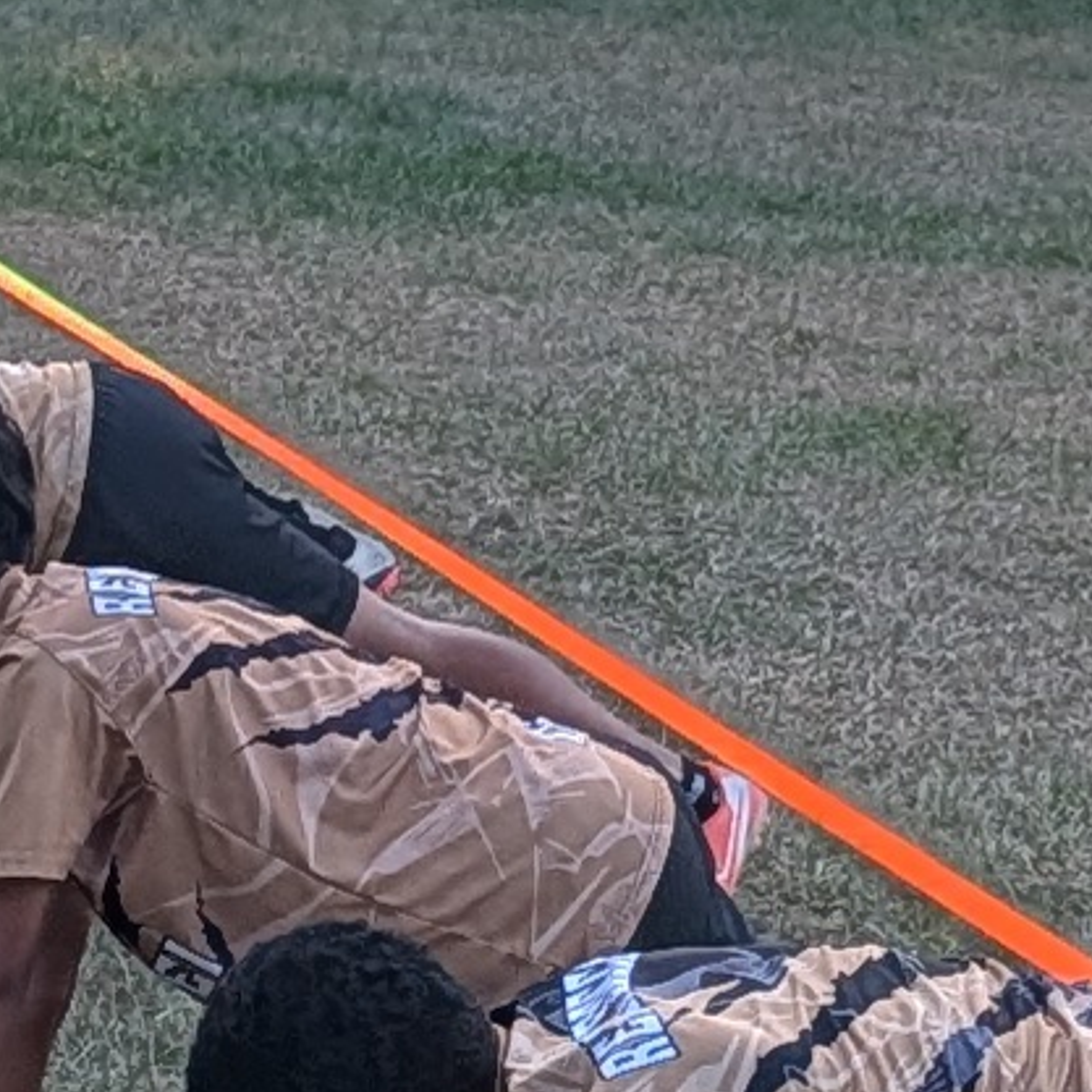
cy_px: 513
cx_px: 398
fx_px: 7424
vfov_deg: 8.4
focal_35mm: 208
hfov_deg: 8.4
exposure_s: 1/6061
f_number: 1.68
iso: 26
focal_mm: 6.9
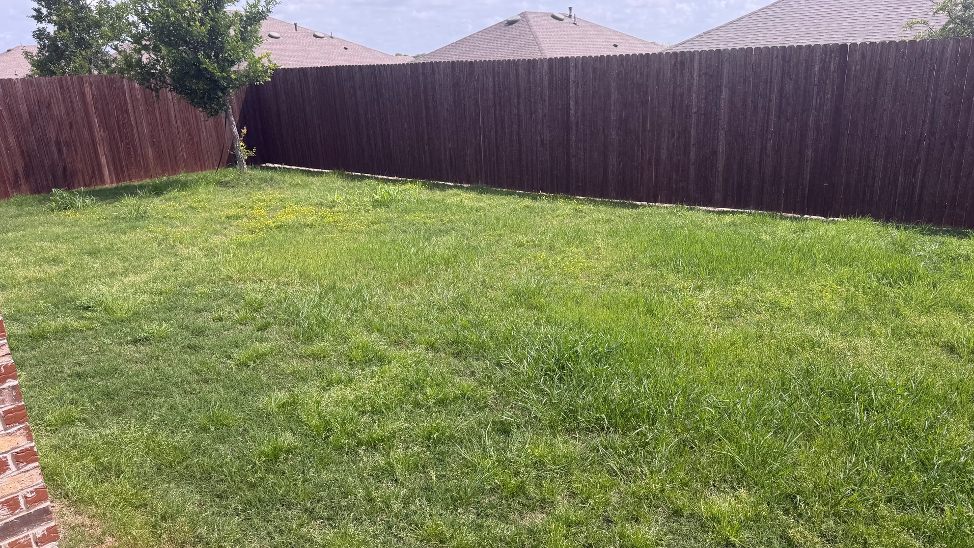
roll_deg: +3.0
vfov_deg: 42.8
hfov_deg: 69.8
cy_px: 307
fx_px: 697
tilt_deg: -18.4
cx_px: 495
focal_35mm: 27
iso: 80
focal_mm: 6.76
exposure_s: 1/2801
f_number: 1.78
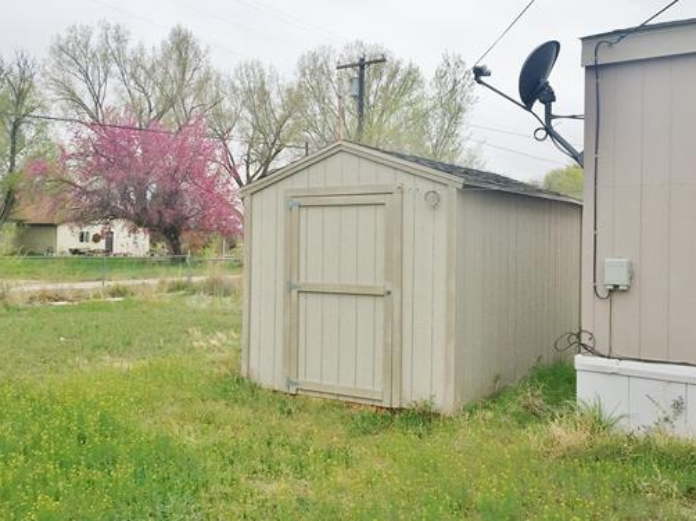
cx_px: 351
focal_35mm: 37
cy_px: 245
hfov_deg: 50.2
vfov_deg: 38.6
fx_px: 744
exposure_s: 1/1647
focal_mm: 4.15
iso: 32
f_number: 2.2
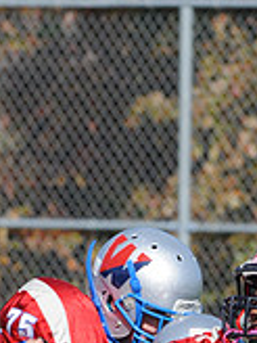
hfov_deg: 1.0
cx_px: 179
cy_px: 567
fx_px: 15126
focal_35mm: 1528
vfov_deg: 1.3
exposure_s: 1/500
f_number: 8
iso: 200
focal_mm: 300
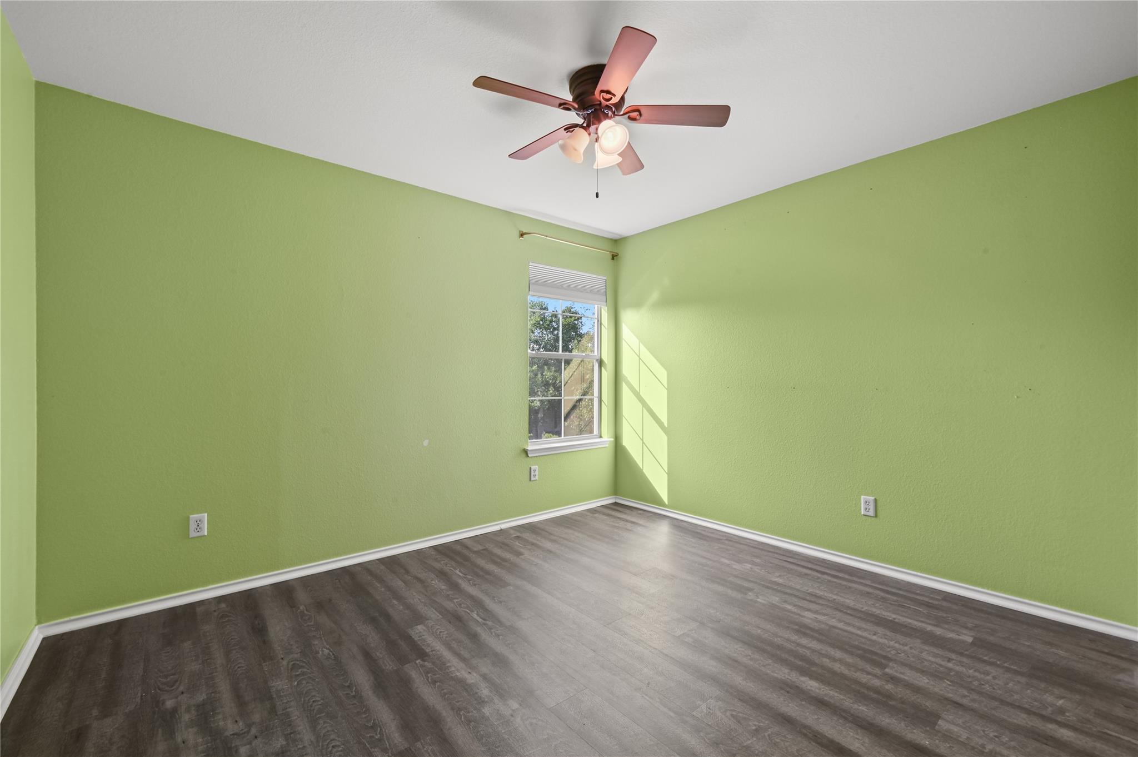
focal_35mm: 15
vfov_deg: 77.2
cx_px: 569
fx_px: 474
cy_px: 378
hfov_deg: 100.4
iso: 200
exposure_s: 1/4
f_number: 14
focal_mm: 15
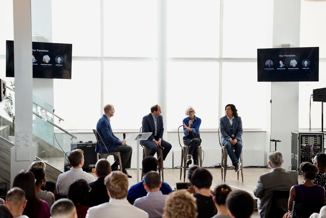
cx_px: 163
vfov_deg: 19.5
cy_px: 109
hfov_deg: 28.8
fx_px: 634
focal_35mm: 70
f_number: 2.8
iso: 2000
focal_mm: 70
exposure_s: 1/800
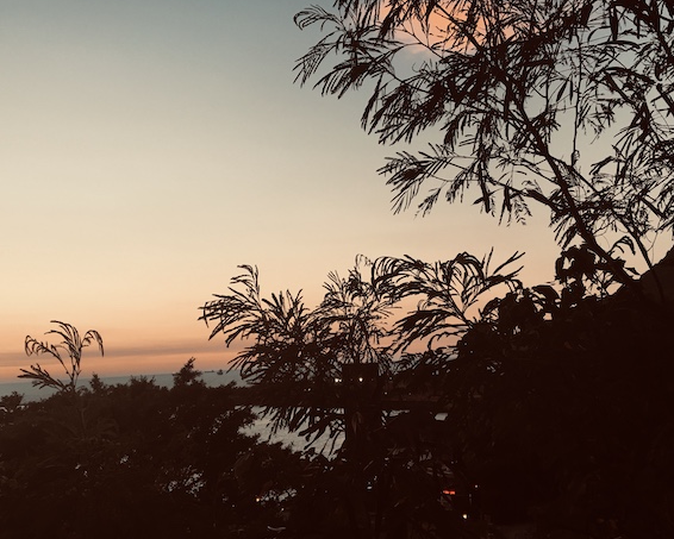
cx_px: 341
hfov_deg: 51.5
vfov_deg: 42.2
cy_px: 271
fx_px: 698
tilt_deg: +8.1
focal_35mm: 35
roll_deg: +1.5
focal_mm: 4.15
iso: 25
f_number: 2.2
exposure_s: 1/40
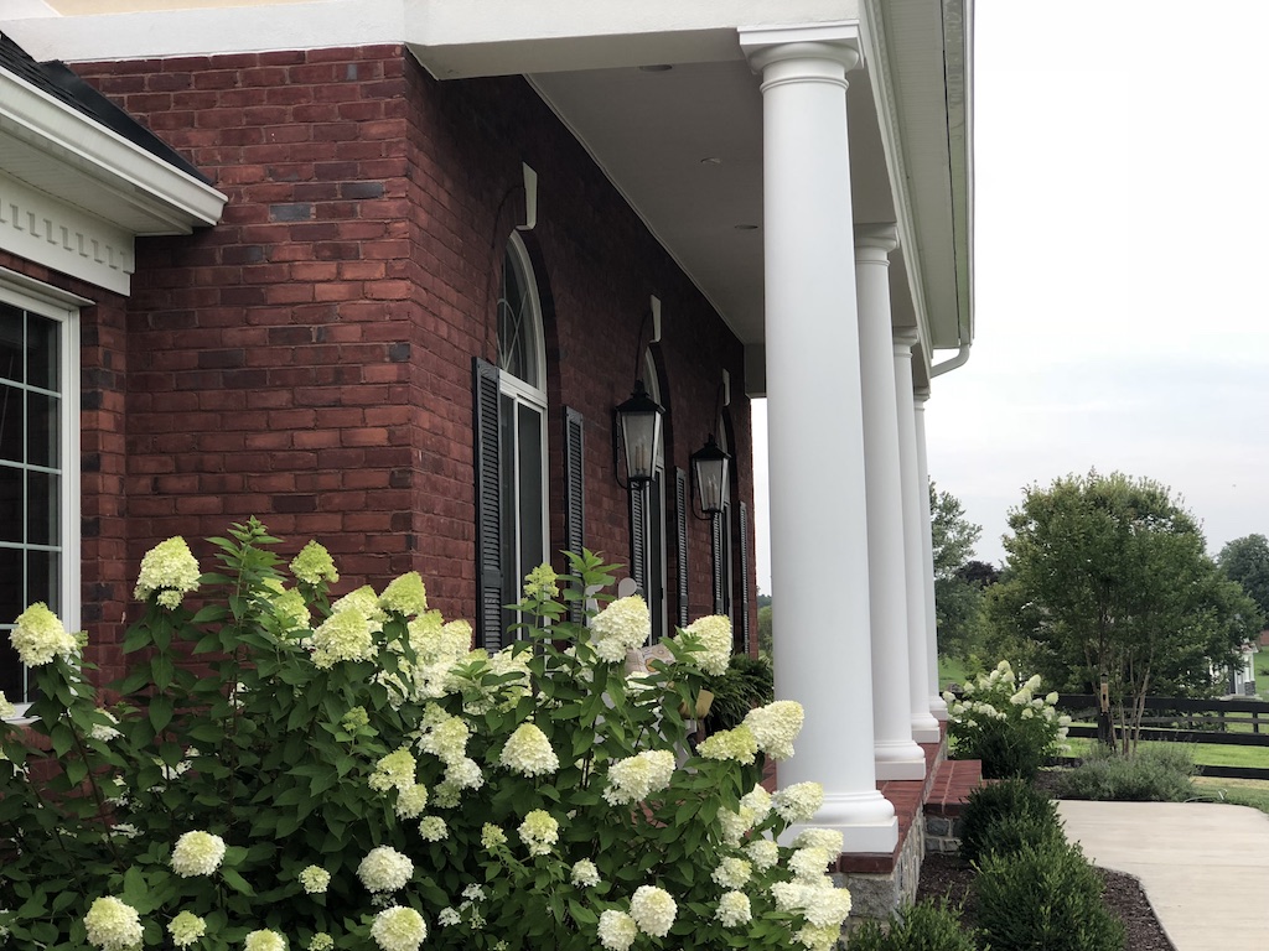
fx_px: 2090
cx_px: 634
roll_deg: +1.1
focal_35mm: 57
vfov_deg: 25.7
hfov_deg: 33.8
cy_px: 476
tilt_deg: +3.7
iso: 20
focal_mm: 6.6
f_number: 2.8
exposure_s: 1/60
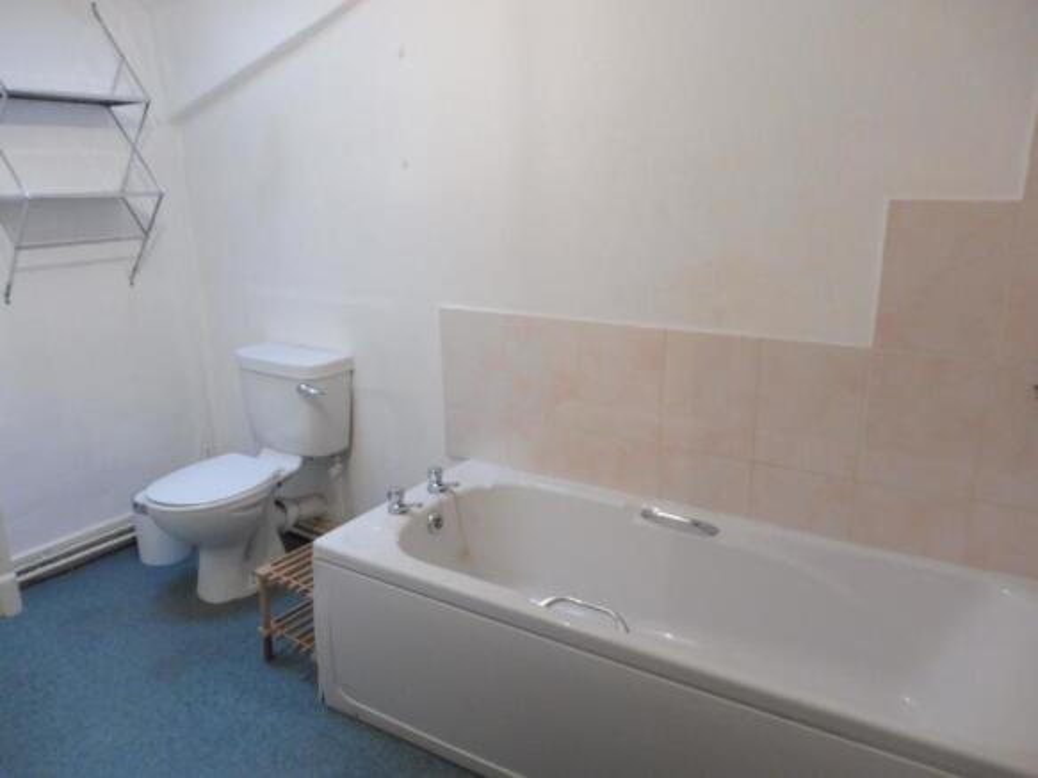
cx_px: 519
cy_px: 389
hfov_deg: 71.6
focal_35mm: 24
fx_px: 720
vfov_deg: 56.8
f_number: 3.3
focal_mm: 4.3
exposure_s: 1/25
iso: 400
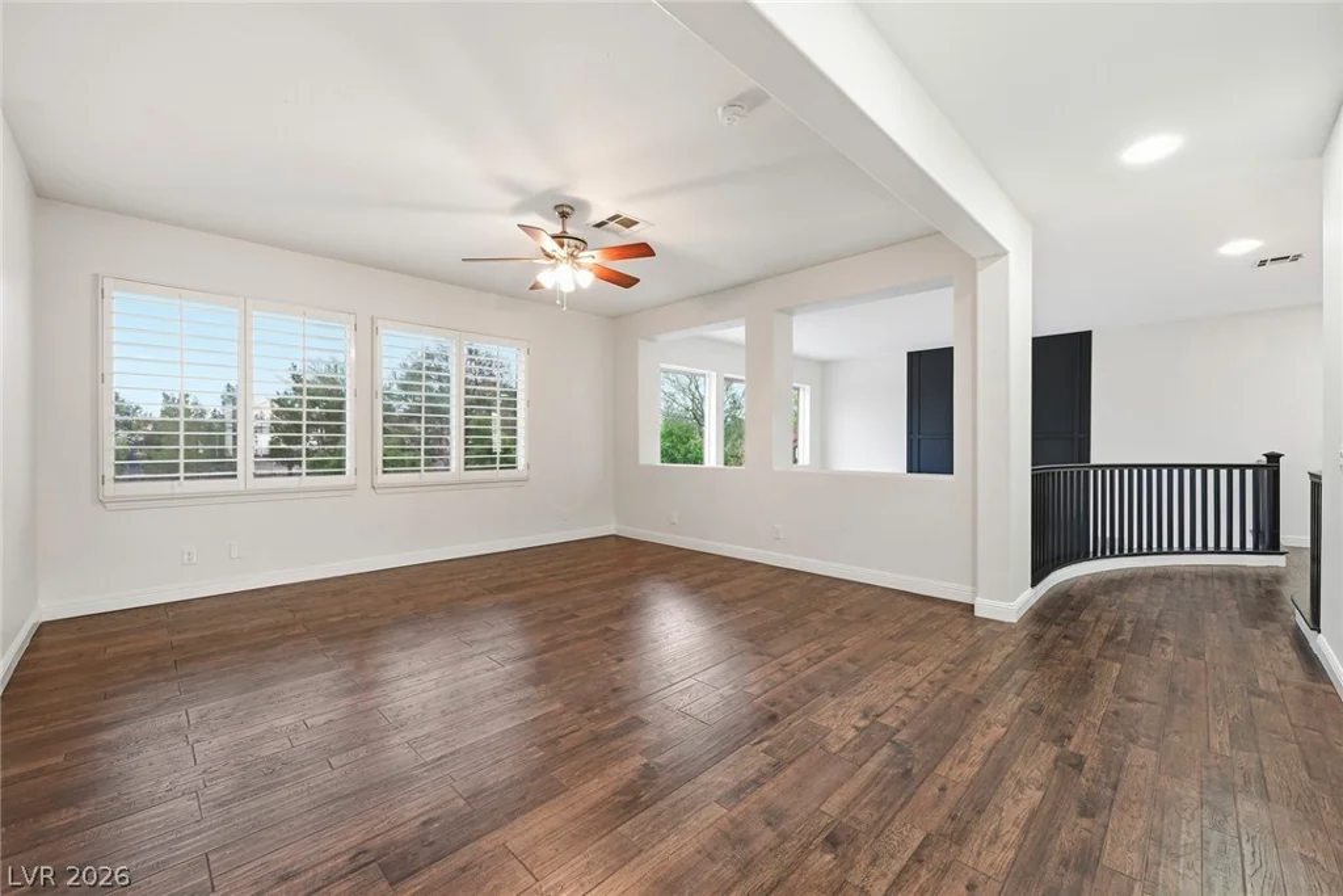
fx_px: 522
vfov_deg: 81.2
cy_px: 448
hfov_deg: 104.2
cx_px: 672
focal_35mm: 14
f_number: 10
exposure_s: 1/50
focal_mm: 14
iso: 500
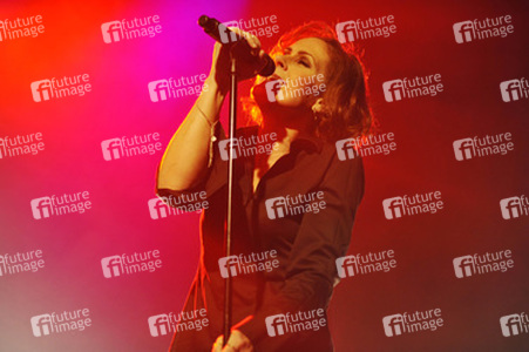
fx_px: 1248
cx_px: 264
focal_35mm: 85
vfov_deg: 16.0
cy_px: 176
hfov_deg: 23.9
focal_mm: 85
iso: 1600
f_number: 2.8
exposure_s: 1/200
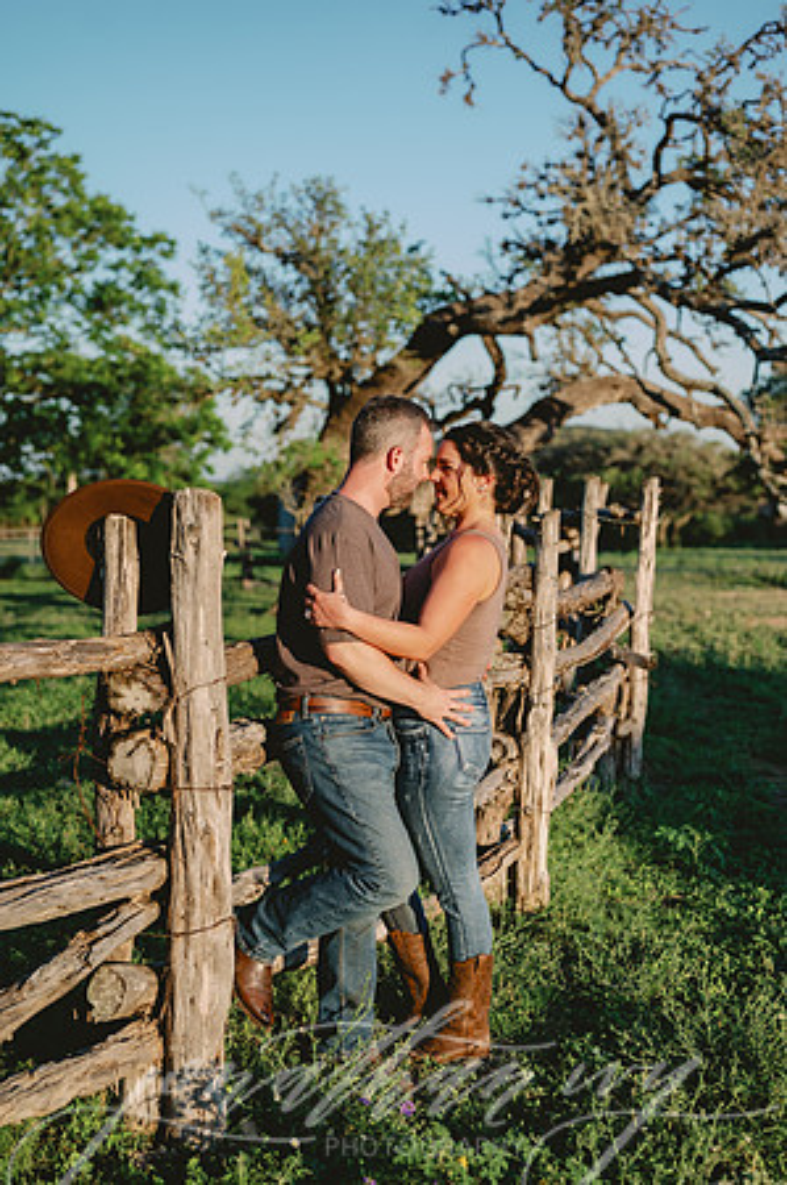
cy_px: 592
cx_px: 394
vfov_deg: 39.6
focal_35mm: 50
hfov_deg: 26.9
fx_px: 1643
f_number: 2.8
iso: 80
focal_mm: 50
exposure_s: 1/1250
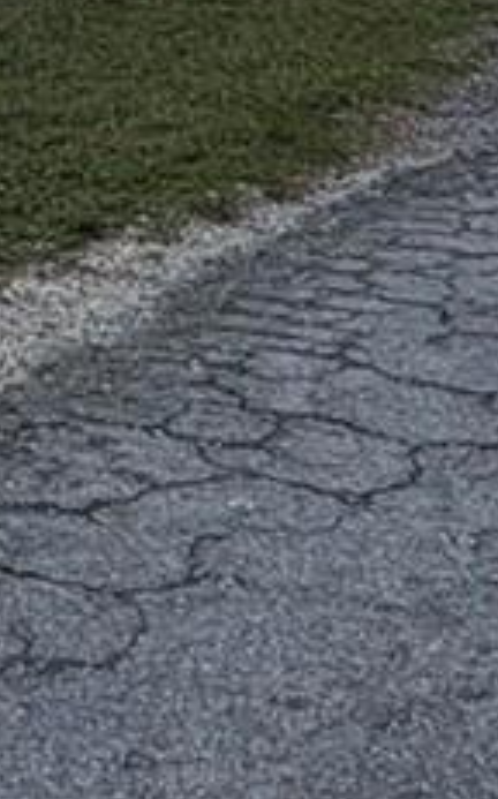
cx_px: -249
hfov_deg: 12.1
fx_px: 2241
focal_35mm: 103
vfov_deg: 17.4
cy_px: -519
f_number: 2.2
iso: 50
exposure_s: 1/1395
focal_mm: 2.22
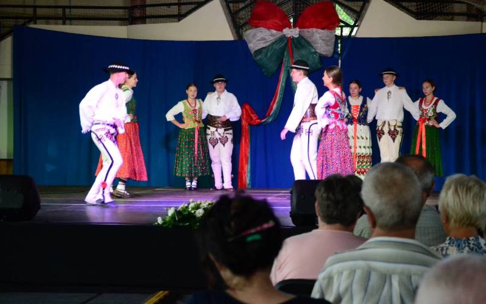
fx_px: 1060
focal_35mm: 80
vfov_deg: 16.3
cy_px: 159
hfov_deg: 25.8
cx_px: 244
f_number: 5
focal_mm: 52
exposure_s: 1/60
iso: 3200
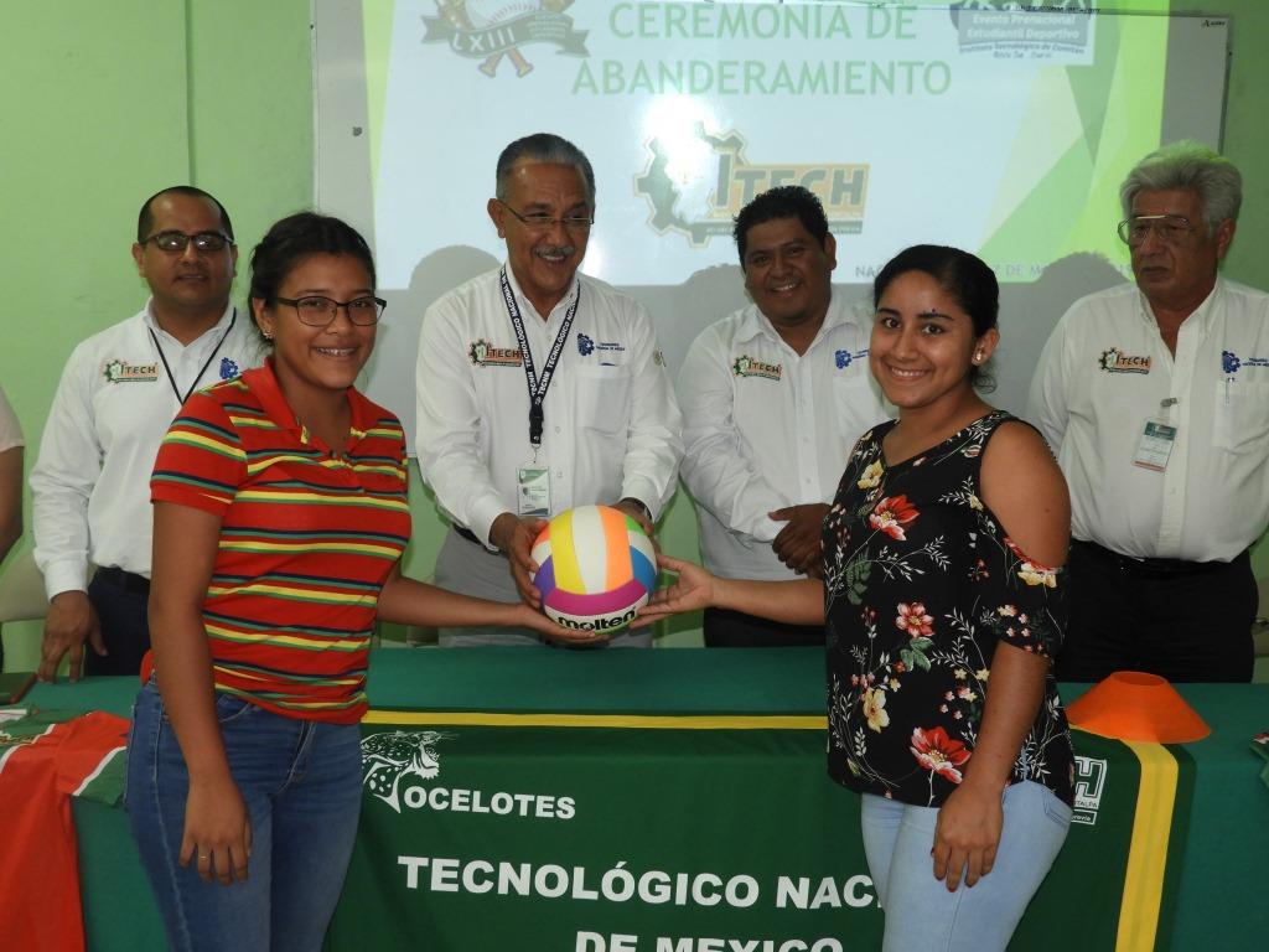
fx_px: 1283
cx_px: 634
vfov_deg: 40.7
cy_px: 476
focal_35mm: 35
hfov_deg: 52.6
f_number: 3.8
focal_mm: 6.3
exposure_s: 1/30
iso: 200
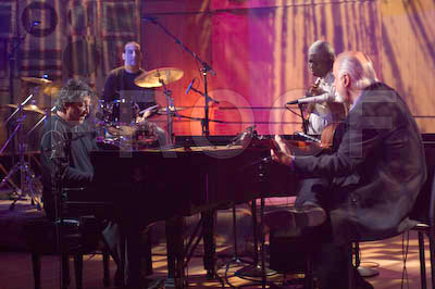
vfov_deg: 14.0
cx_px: 218
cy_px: 144
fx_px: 1177
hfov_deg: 20.9
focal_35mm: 98
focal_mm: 65
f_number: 2.8
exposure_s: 1/60
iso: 800
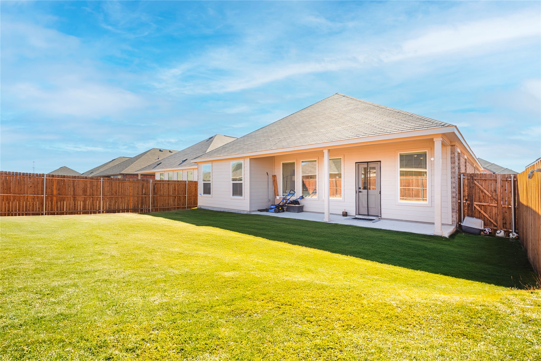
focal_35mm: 16
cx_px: 270
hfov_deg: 96.7
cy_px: 180
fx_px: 240
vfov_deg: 73.8
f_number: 7.1
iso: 100
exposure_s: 1/160
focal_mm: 16
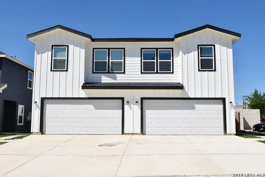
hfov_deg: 53.1
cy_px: 88
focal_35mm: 36
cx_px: 132
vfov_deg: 37.0
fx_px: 265
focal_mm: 24
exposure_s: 1/500
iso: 200
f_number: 11
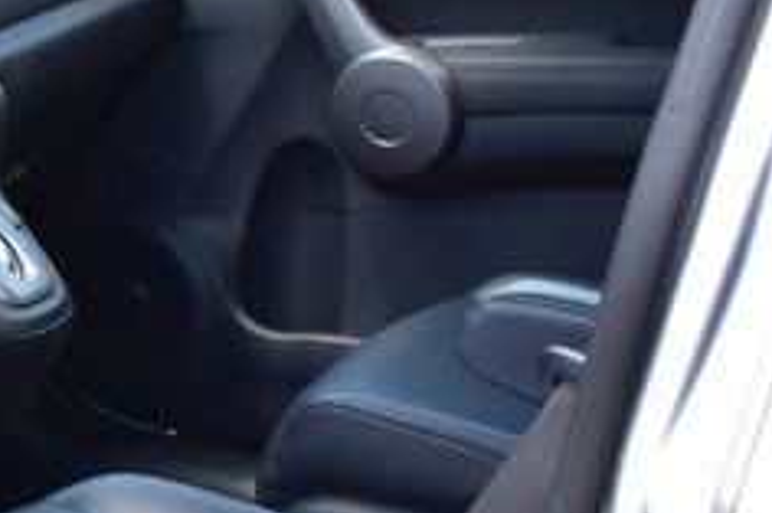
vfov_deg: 10.5
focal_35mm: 130
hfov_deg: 13.6
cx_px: -739
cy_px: 346
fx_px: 2786
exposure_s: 1/100
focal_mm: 20
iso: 400
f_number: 9
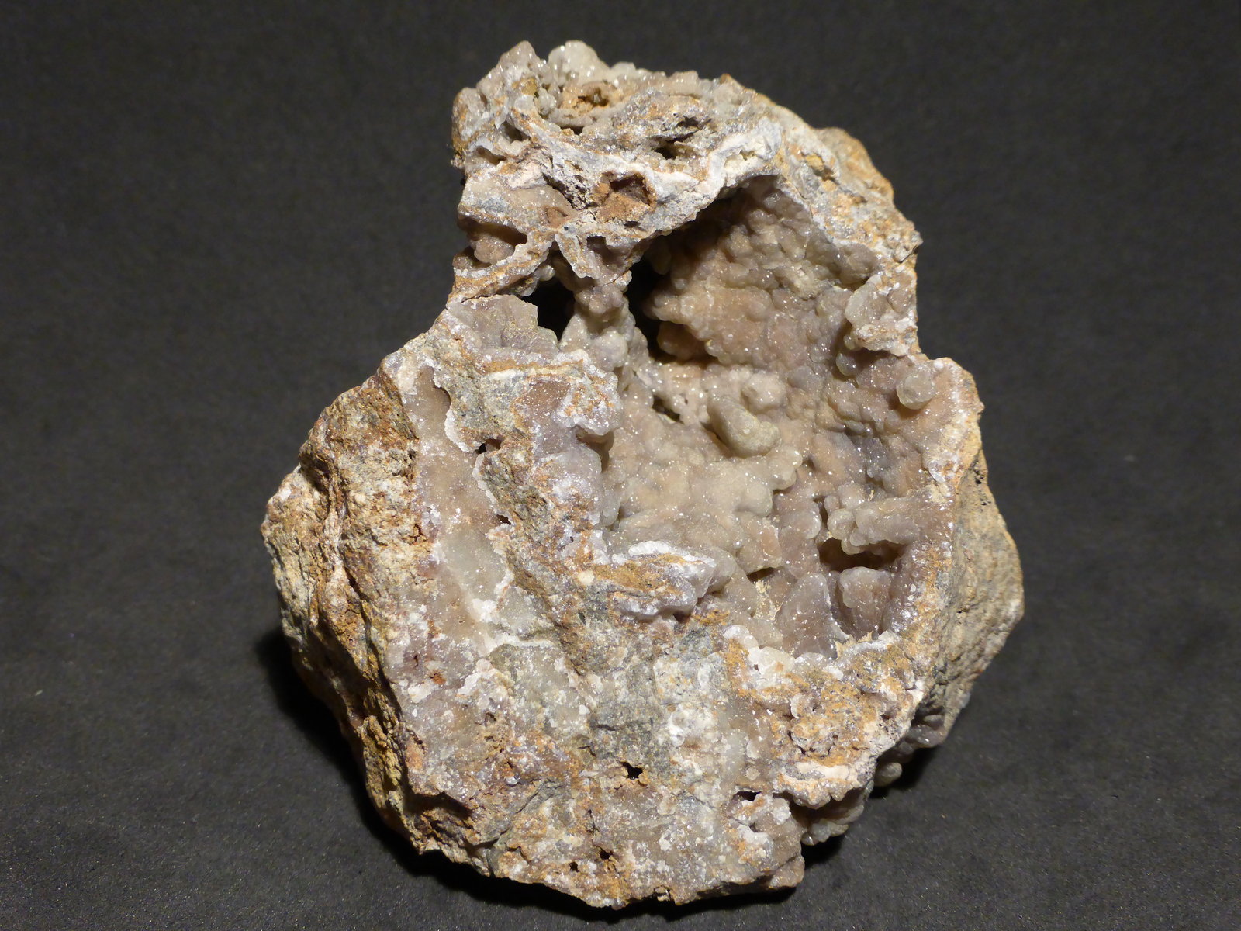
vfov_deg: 33.6
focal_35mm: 43
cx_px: 620
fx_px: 1542
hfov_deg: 43.9
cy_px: 466
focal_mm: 7.4
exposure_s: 1/30
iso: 400
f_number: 3.9
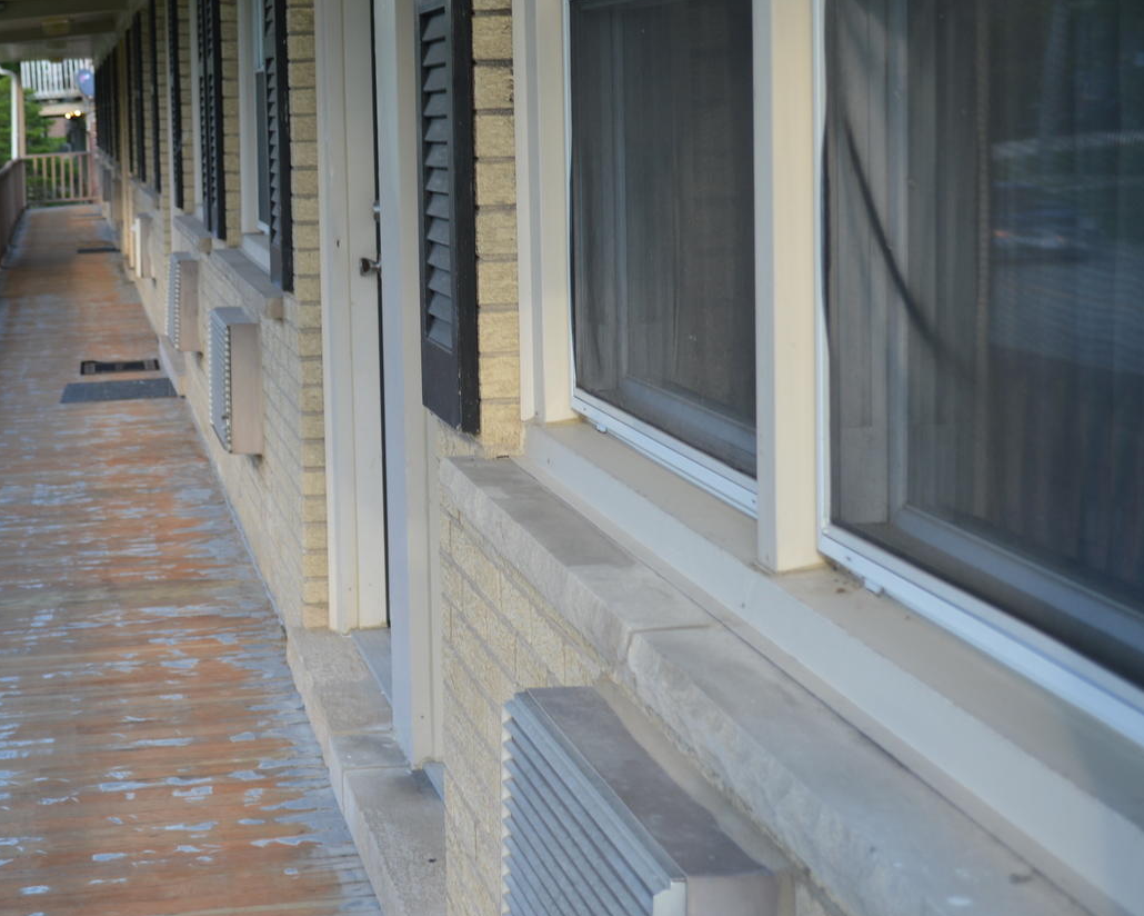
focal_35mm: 71
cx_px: 293
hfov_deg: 26.4
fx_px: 2404
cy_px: 374
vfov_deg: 21.5
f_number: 4.8
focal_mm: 32
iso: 100
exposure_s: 1/30
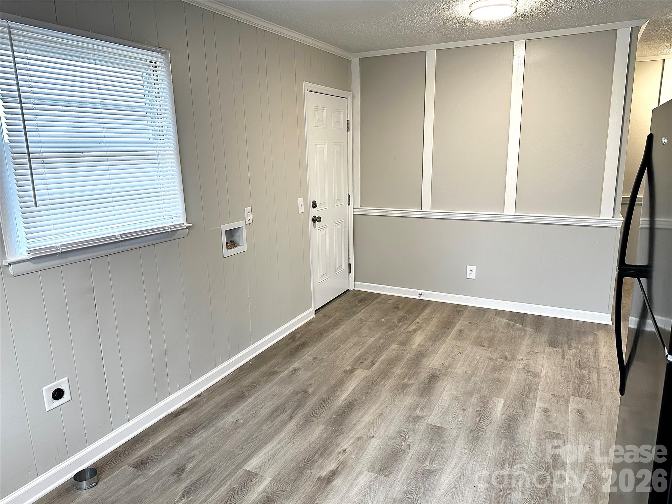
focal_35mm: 24
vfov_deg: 56.8
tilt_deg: -12.0
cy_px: 252
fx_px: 466
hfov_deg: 71.6
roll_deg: +1.3
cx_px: 336
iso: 160
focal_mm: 6.86
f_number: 1.78
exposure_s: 1/120
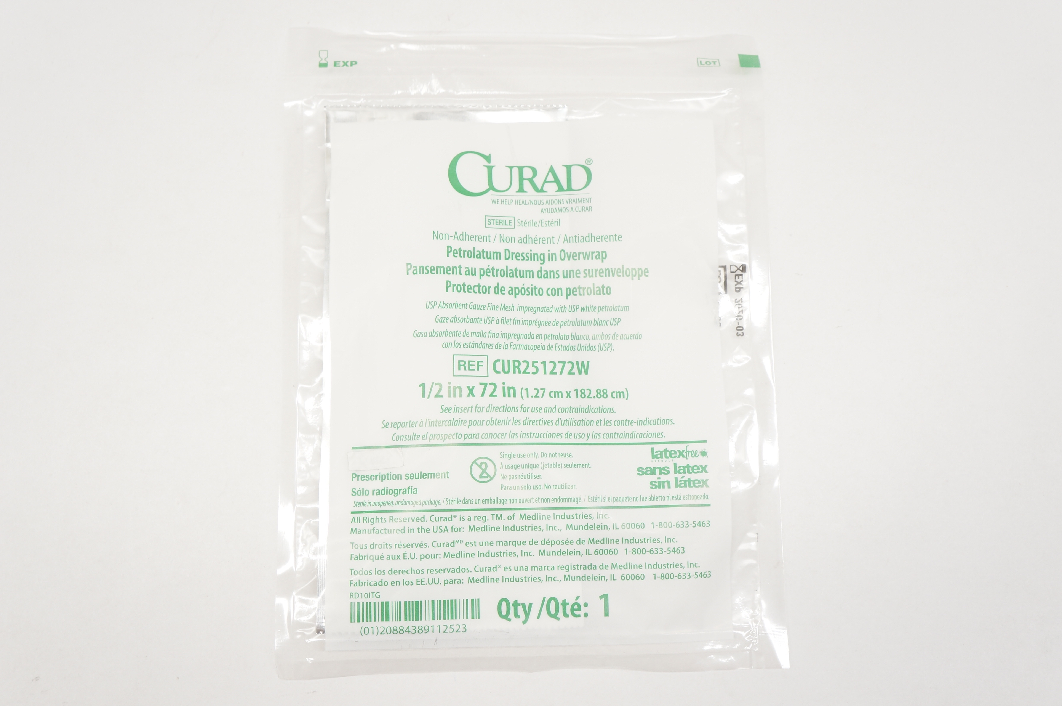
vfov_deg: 36.8
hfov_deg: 53.2
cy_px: 353
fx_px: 1061
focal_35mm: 36
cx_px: 531
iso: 400
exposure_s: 1/80
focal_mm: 24
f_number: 5.6
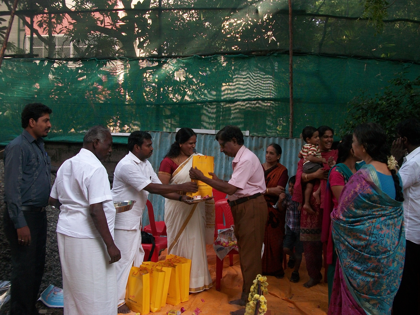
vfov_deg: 44.2
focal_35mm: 32
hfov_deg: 56.8
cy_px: 158
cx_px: 210
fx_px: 388
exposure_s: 1/125
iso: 80
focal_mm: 5.7
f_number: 2.9
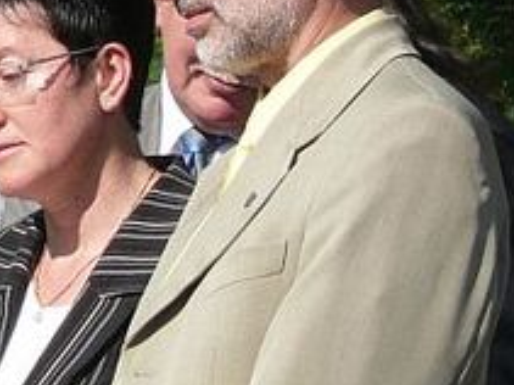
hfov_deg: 2.1
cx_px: 90
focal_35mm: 926
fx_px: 13742
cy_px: 93
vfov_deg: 1.6
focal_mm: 58
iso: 100
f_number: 5.6
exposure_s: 1/500
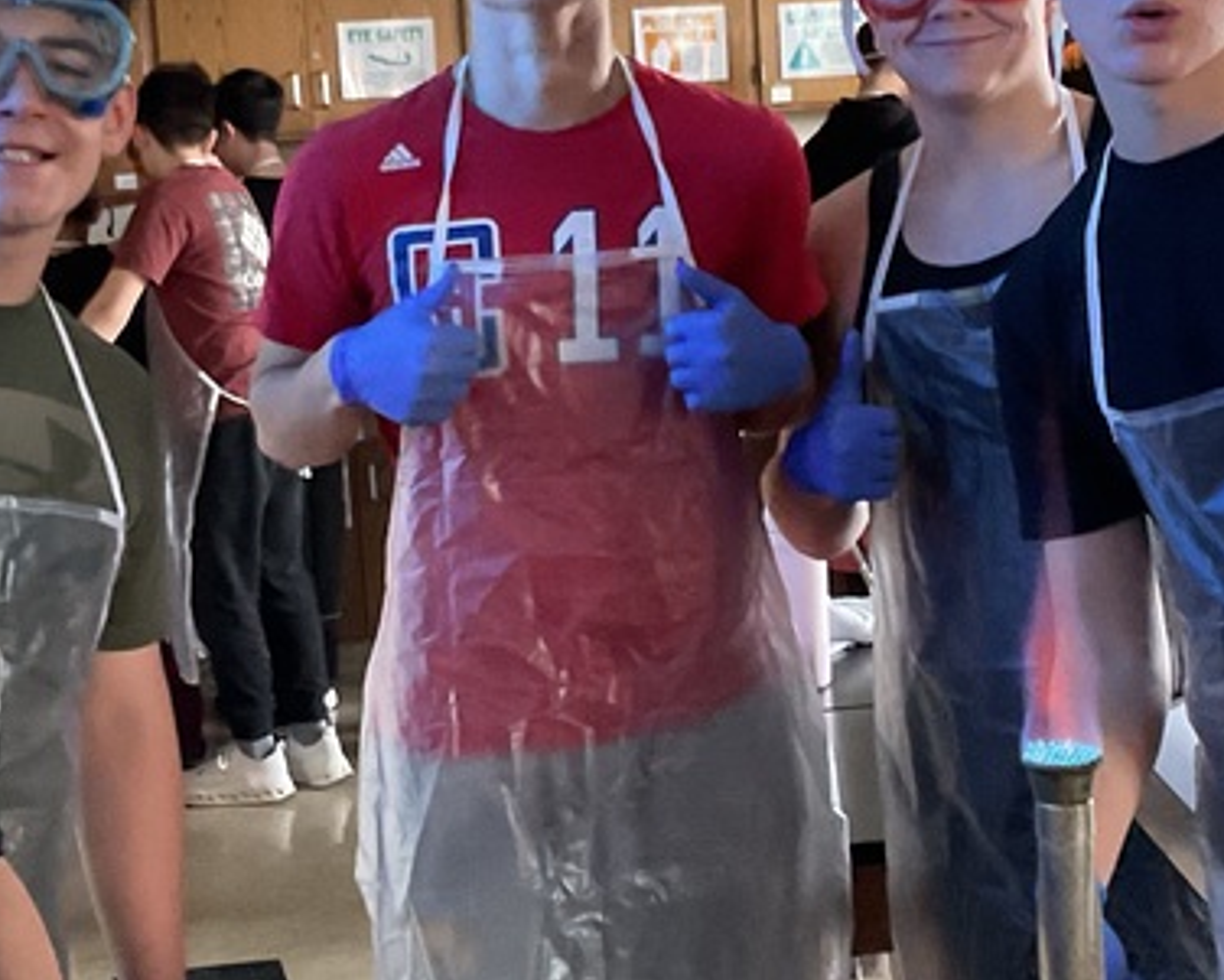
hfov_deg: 24.7
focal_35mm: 77
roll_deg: +3.0
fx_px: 2790
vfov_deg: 19.9
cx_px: 560
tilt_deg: -8.7
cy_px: 518
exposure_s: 1/30
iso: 400
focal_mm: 3
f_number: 1.8
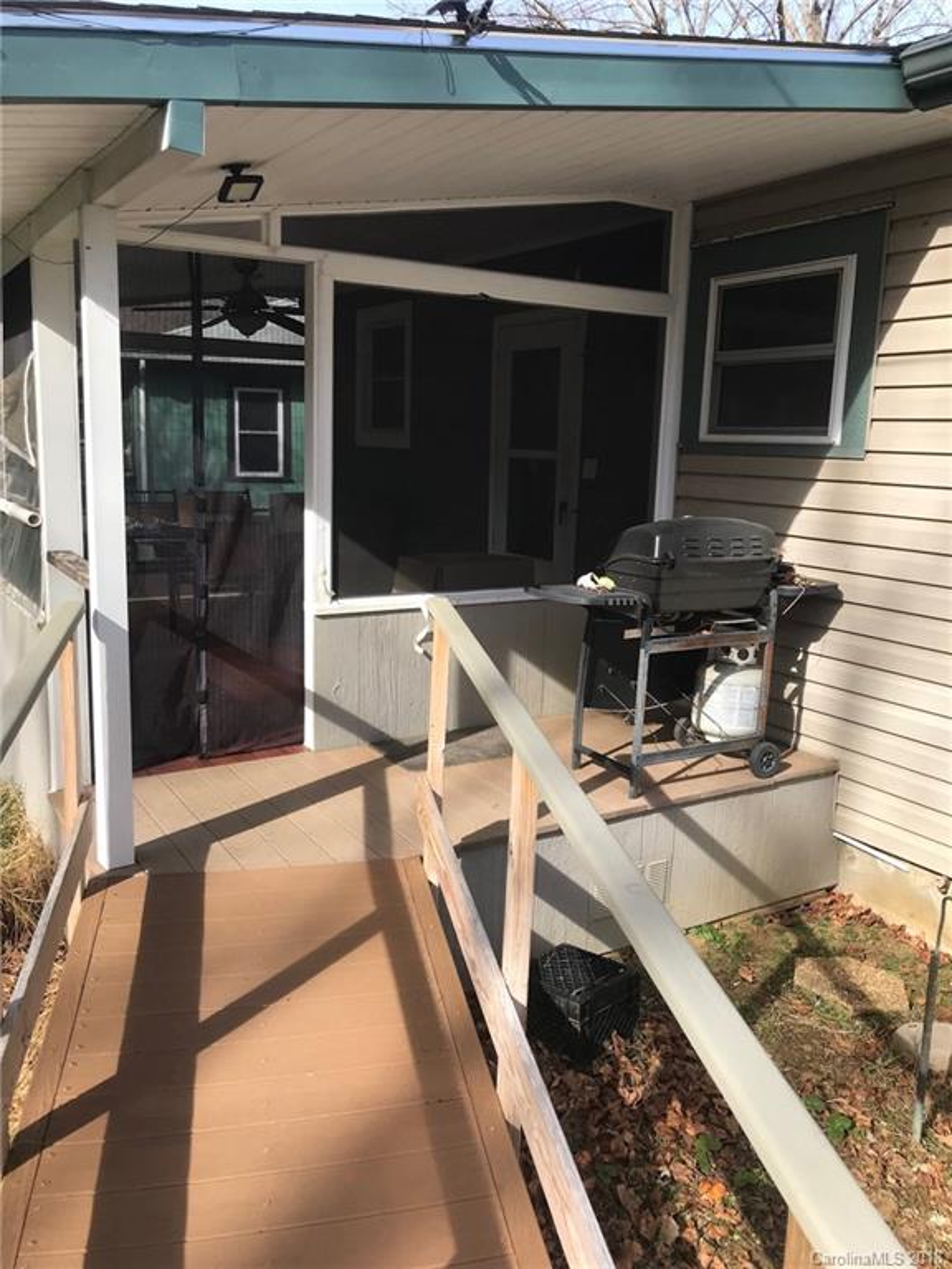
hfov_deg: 49.7
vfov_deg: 63.4
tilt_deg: -11.7
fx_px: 1027
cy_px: 634
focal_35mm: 28
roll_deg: -2.5
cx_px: 476
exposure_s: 1/958
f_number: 1.8
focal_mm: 3.99
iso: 20
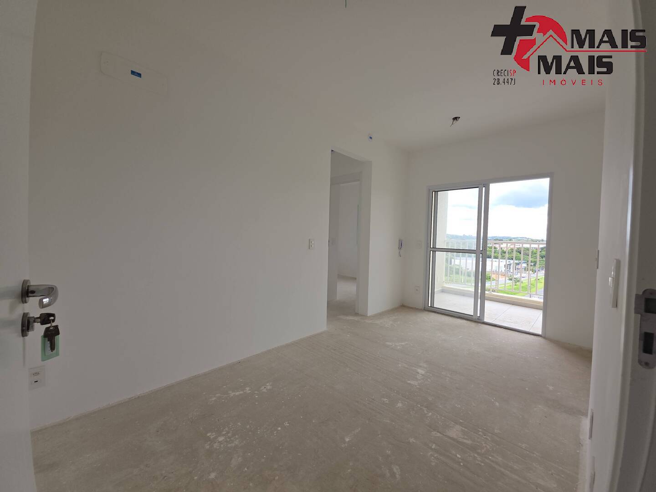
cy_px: 246
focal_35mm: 13
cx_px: 328
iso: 40
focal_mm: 2.2
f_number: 1.9
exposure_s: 1/403
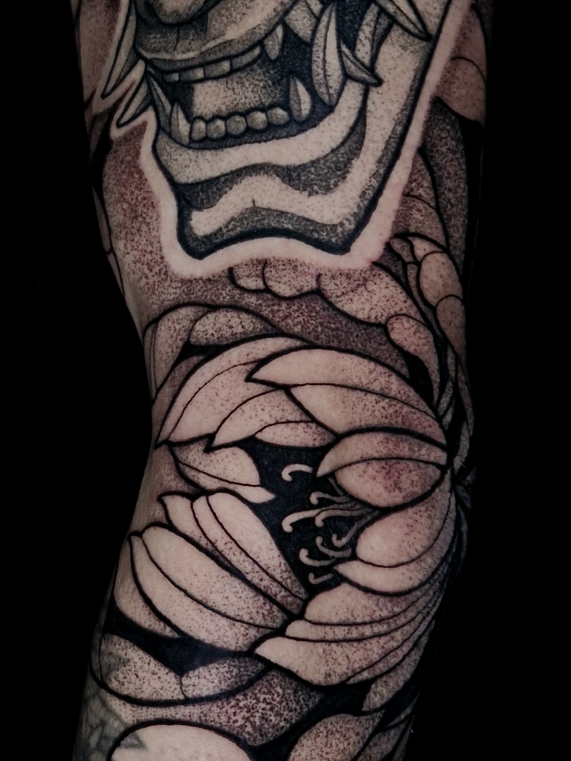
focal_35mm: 60
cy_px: 186
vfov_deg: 31.6
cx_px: 233
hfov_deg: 24.4
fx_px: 1319
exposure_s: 1/100
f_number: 1.8
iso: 64
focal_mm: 5.4
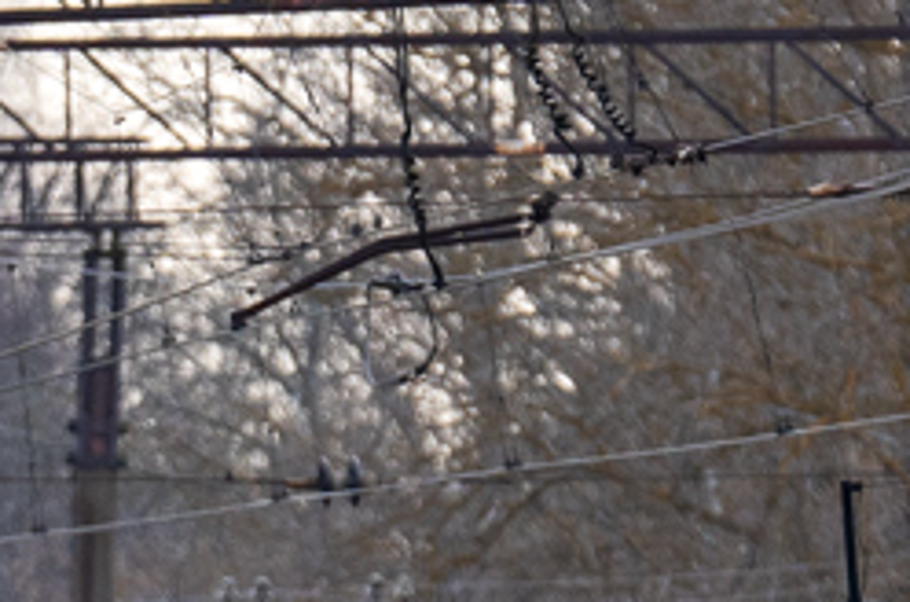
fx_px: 42676
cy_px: 997
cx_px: 660
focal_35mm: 1693
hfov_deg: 1.2
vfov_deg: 0.8
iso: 640
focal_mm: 327.7
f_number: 6.3
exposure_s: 1/500
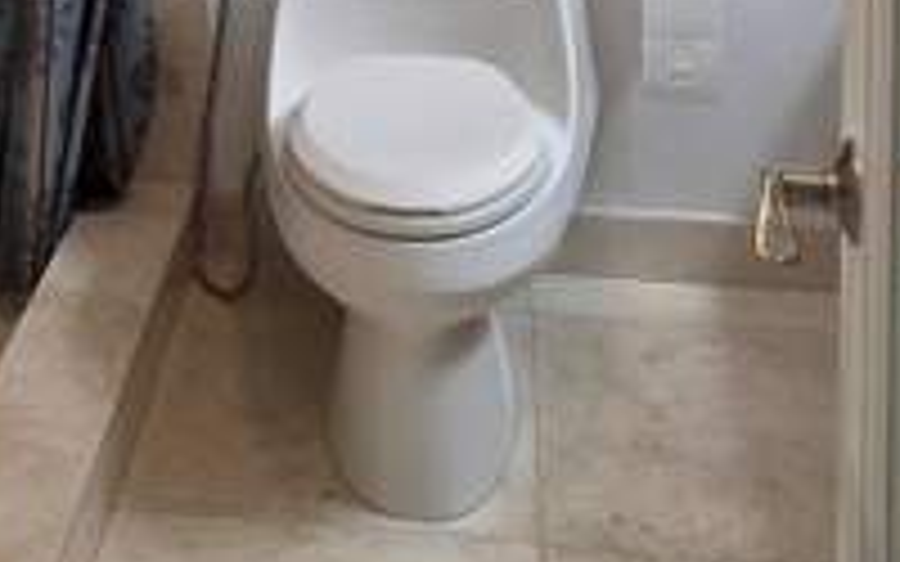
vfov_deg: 15.3
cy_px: -315
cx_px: 99
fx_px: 1913
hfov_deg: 25.7
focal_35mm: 78
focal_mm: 6.3
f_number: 1.7
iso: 200
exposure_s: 1/120
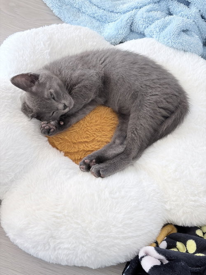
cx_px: 103
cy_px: 138
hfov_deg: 28.0
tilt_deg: -57.4
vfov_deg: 36.8
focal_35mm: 52
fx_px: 413
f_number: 1.6
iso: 200
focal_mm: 5.96
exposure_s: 1/40
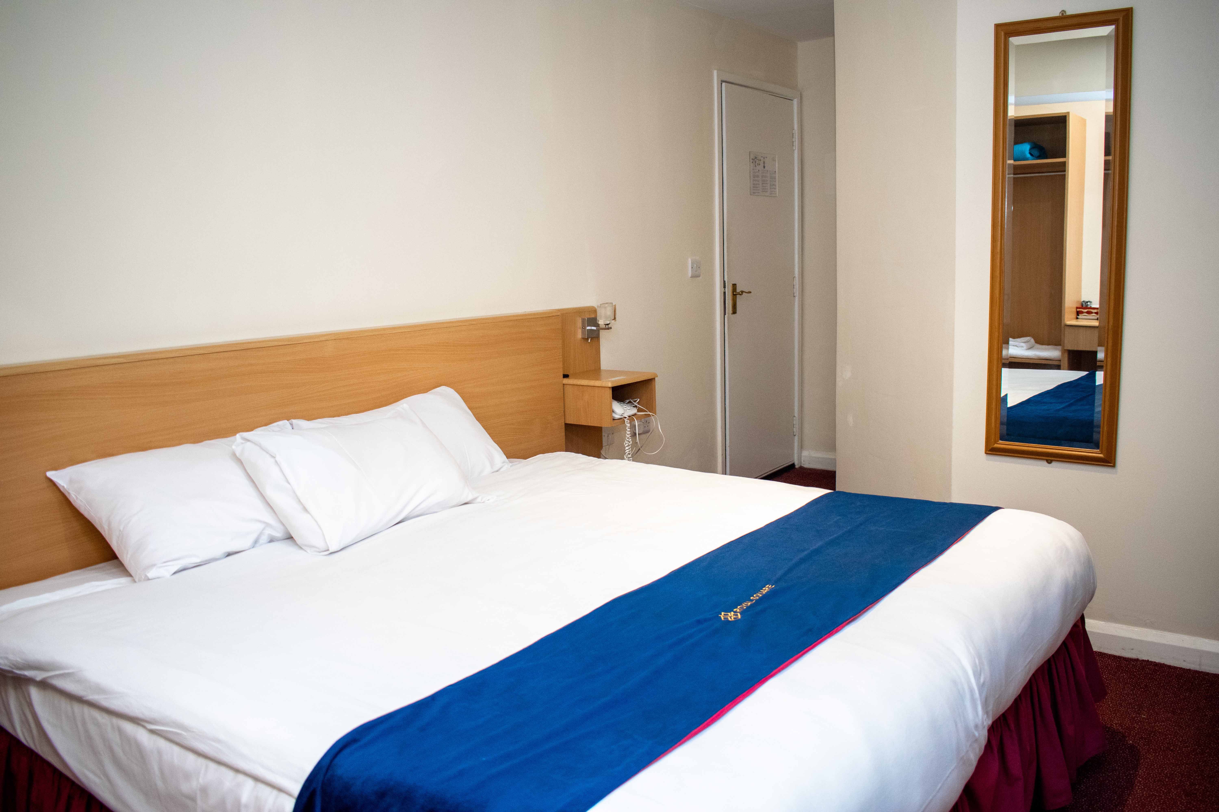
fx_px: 1016
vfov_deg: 43.6
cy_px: 406
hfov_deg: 61.9
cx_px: 610
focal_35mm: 30
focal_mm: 20
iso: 1250
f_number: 3.5
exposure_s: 1/60
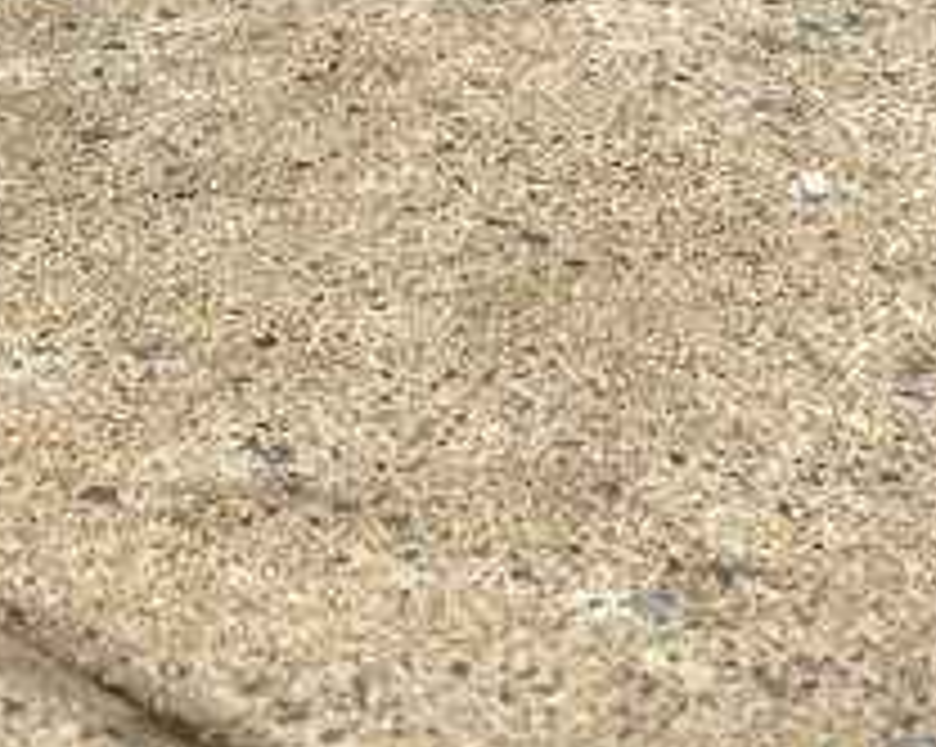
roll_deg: -0.4
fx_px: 3460
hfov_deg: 15.4
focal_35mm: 125
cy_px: -634
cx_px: 288
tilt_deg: -10.3
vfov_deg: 11.4
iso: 50
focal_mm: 5.7
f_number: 1.5
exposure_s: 1/399
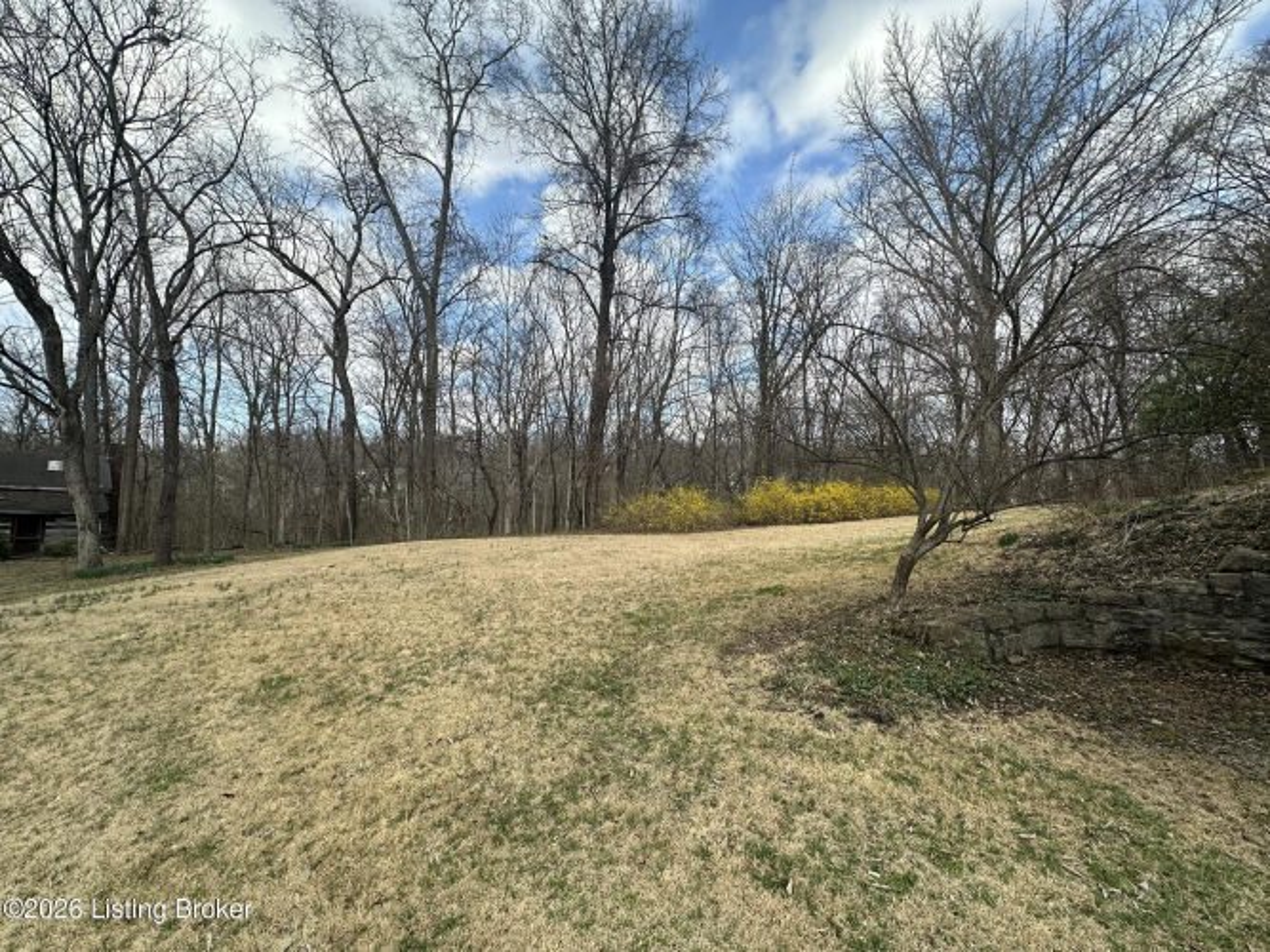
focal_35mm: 14
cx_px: 635
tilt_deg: +3.2
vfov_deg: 85.7
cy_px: 476
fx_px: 514
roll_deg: -2.9
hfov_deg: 102.1
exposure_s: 1/924
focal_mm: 2.22
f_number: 2.2
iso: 40
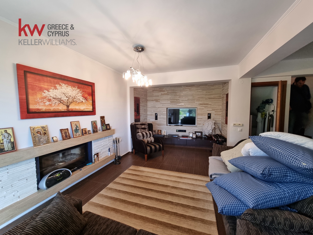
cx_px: 156
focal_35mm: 13
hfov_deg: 106.2
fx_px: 118
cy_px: 118
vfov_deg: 89.9
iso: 250
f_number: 2.2
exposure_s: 1/50
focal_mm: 2.2
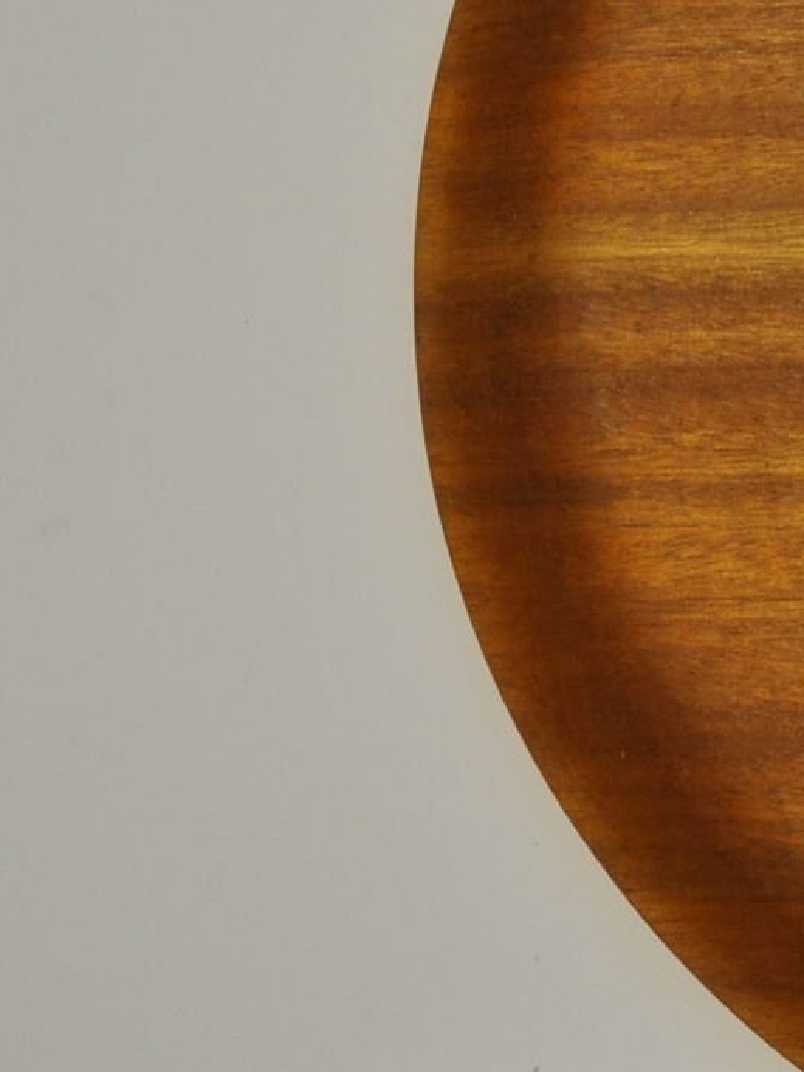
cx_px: 1408
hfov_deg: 10.9
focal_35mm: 128
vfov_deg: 15.3
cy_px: 277
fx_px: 3964
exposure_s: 1/50
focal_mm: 32
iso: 800
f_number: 4.2
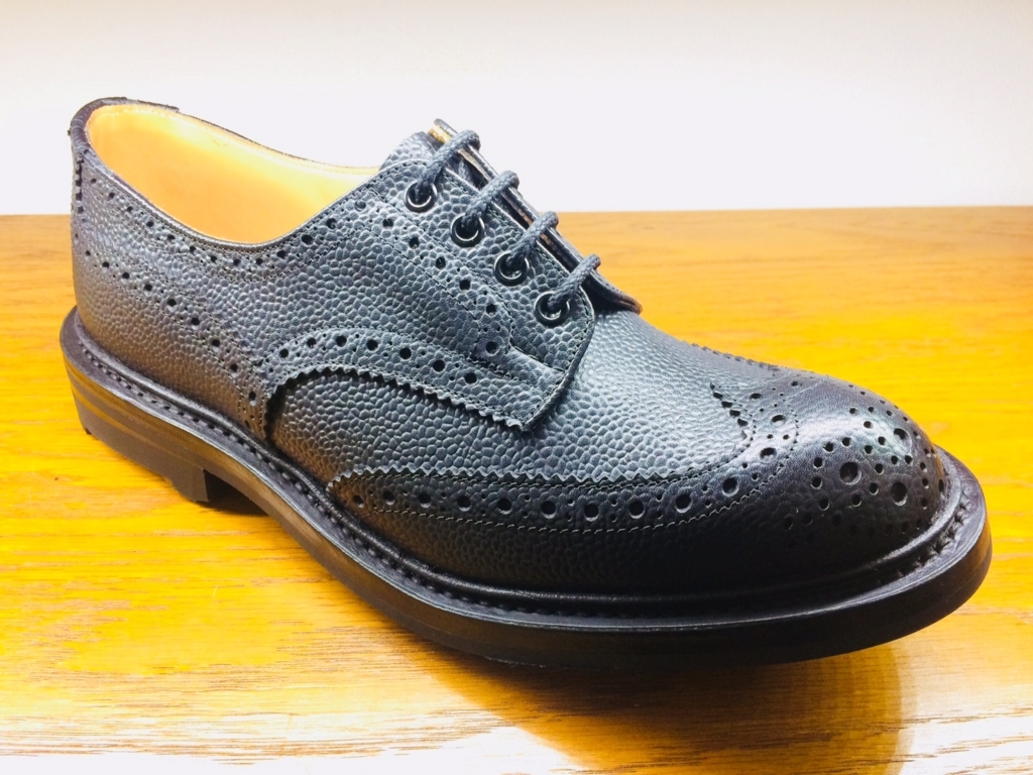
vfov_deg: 48.2
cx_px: 516
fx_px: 865
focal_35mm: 29
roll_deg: +1.5
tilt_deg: -23.6
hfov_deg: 61.7
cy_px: 388
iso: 80
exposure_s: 1/33
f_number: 2.2
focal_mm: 4.15
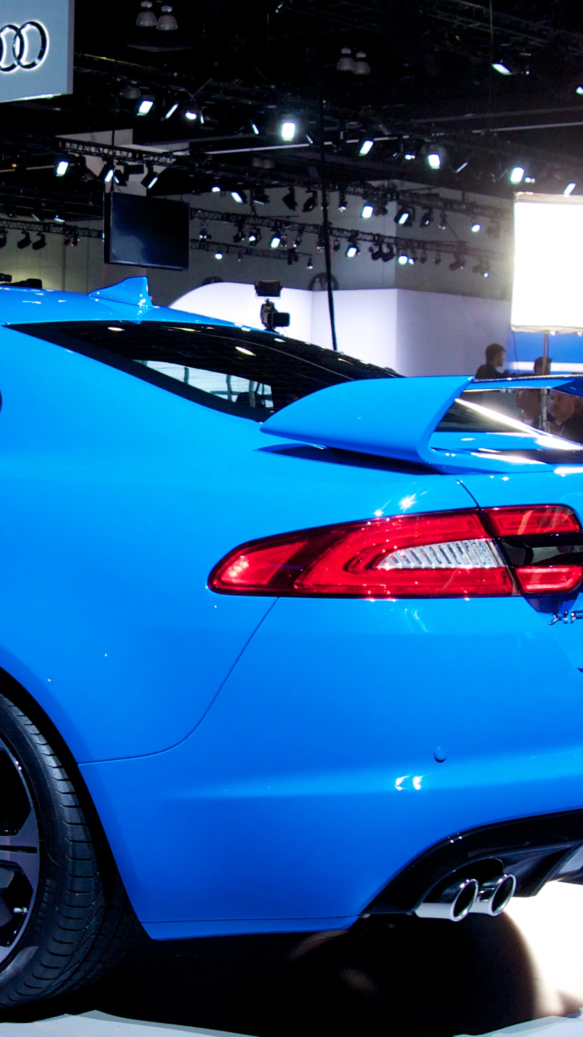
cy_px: 592
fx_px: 2116
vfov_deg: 27.5
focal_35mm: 77
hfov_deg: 15.5
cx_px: 41
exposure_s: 1/125
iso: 400
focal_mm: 24
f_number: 5.6
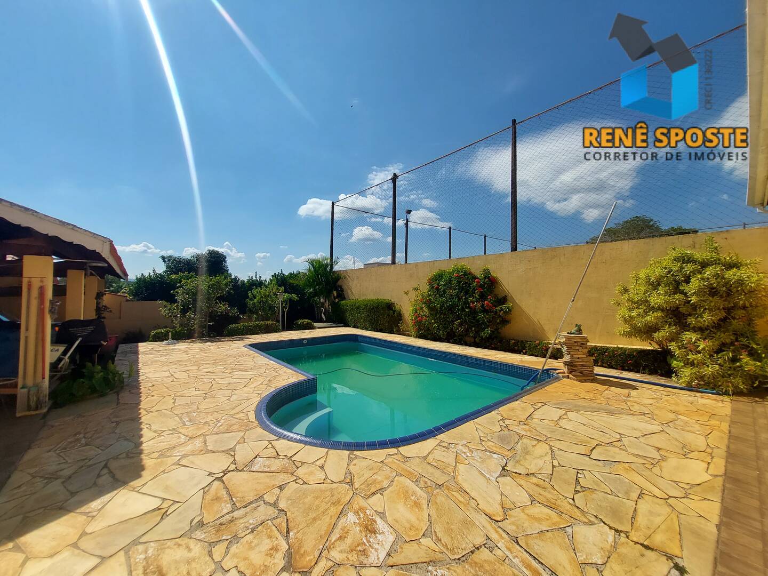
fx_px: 288
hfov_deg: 106.2
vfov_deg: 89.9
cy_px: 288
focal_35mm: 13
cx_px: 384
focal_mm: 1.74
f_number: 2.2
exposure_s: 1/2637
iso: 40
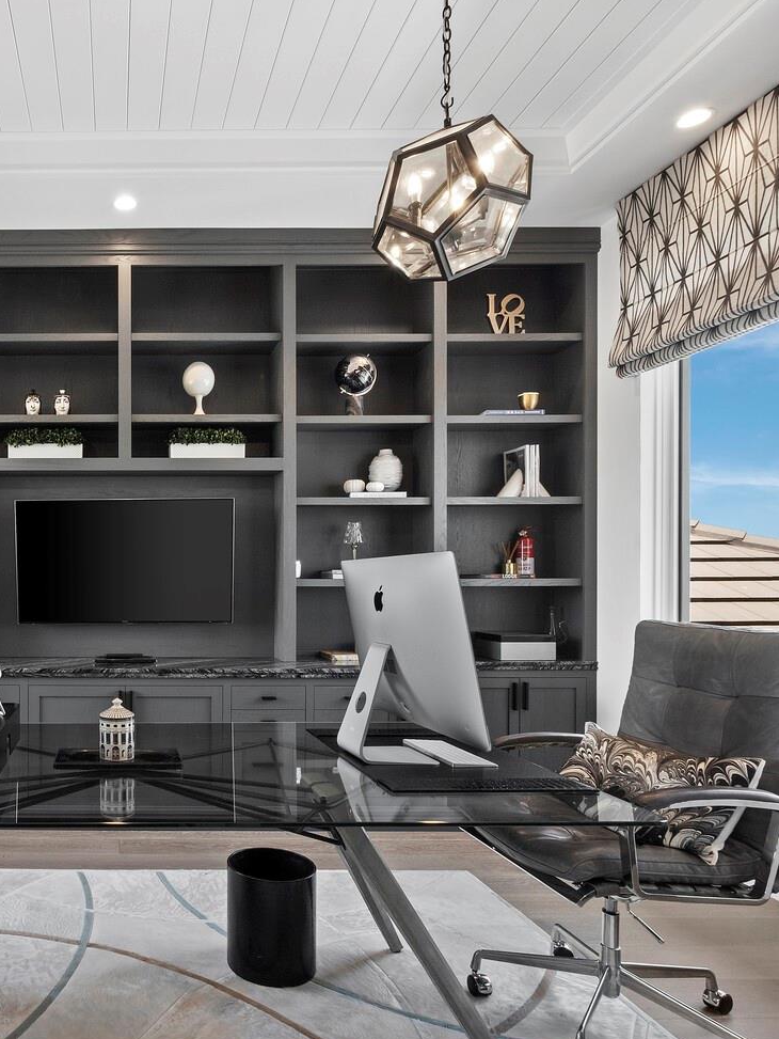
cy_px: 584
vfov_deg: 73.6
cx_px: 97
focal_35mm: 23
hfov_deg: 52.7
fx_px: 690
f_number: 11
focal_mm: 7
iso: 320
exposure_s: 1/5
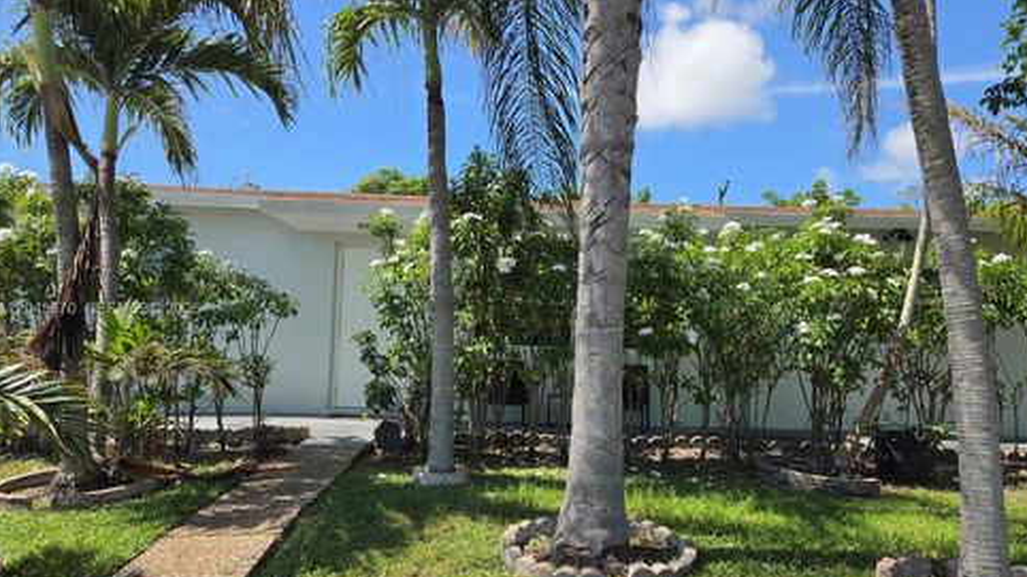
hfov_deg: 71.9
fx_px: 708
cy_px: 310
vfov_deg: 44.3
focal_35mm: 26
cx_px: 526
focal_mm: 5.4
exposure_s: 1/3109
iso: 80
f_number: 1.8
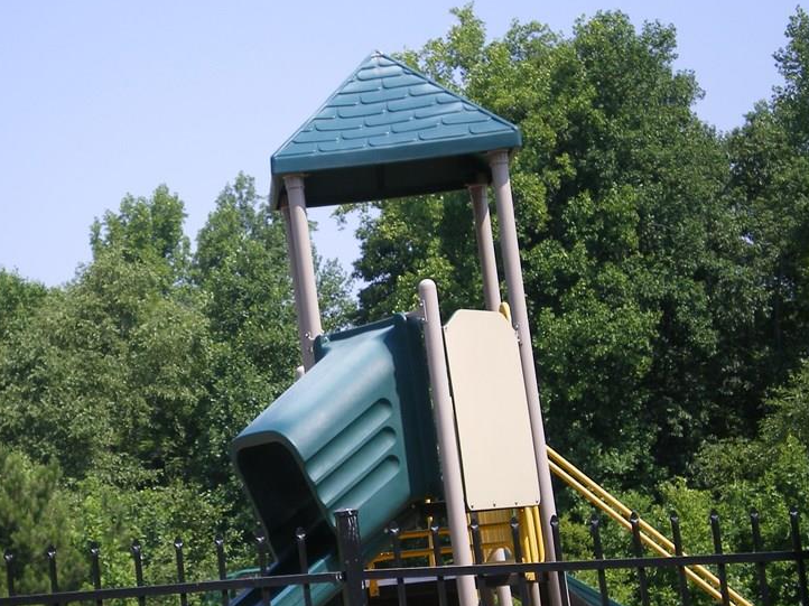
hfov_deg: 18.7
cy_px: 383
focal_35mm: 105
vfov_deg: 14.1
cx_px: 245
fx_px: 2453
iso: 64
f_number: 4.6
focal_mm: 12.3
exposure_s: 1/250
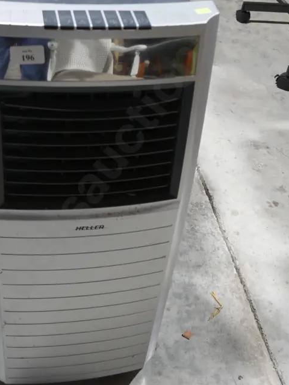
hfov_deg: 30.2
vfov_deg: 39.5
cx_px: 114
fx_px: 534
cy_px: 159
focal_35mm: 48
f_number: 3.6
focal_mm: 15
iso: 320
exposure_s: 1/60
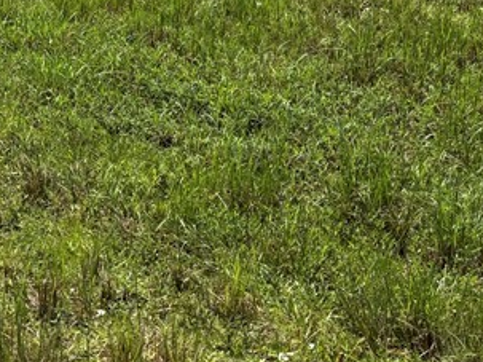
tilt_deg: -11.4
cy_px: -40
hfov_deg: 20.7
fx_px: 1227
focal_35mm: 88
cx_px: -107
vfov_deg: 16.3
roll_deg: -0.3
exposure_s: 1/3650
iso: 50
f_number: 1.6
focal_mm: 5.96
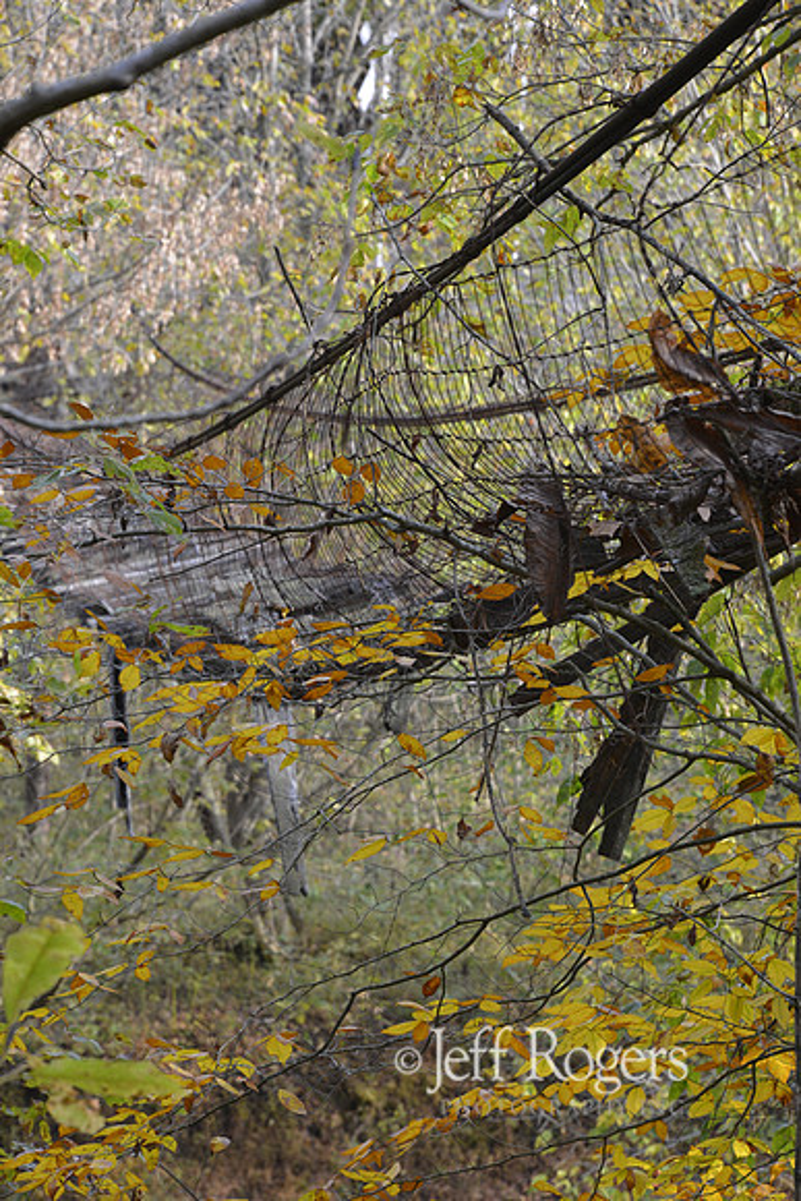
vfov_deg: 9.8
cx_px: 400
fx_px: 7004
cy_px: 600
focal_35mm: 210
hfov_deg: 6.5
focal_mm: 210
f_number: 11
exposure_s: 1/13
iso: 100
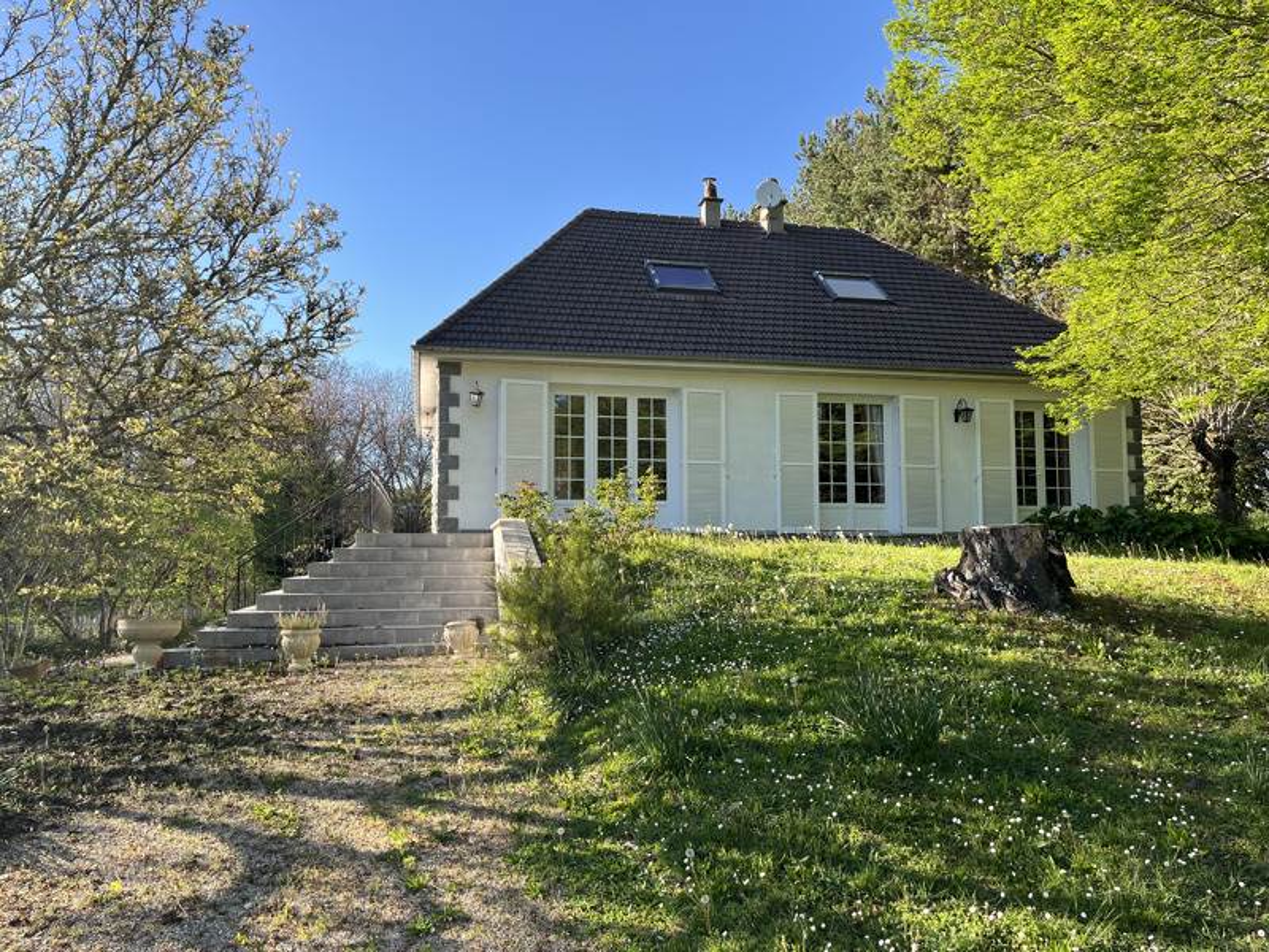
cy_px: 476
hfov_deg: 67.3
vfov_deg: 53.1
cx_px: 634
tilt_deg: +5.6
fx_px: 953
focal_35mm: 26
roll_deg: +0.7
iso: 50
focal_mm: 5.1
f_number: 1.6
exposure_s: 1/864
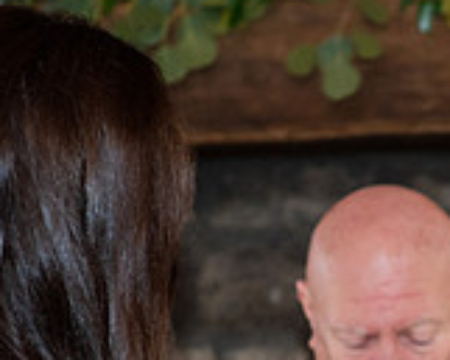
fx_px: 4304
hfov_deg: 5.9
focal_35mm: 323
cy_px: 456
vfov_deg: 4.8
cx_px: 596
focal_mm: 85
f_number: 3.2
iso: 640
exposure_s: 1/125
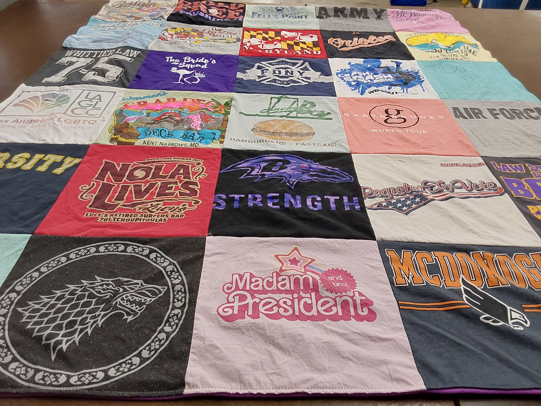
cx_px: 270
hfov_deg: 63.4
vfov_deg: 49.7
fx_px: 438
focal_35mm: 28
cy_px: 203
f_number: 1.9
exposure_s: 1/60
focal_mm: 2.91
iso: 100
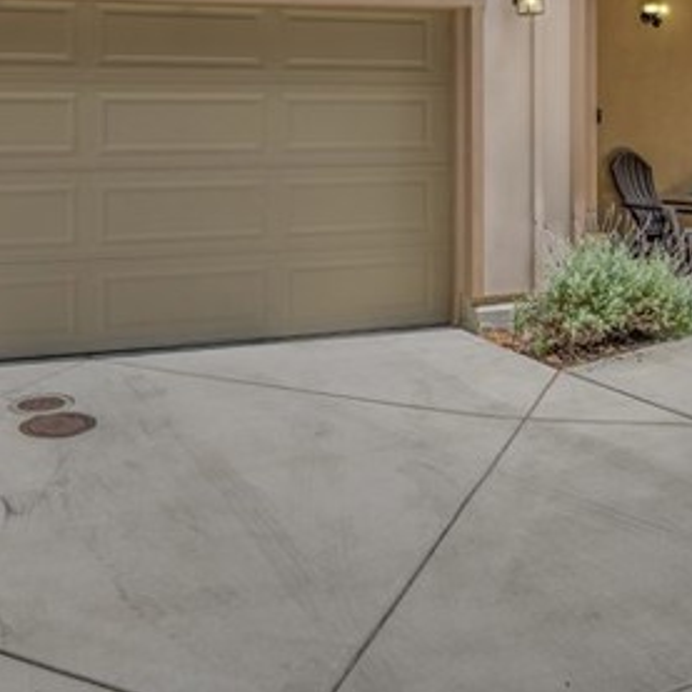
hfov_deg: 38.2
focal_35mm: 44
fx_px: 995
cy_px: 126
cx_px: 275
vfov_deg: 36.8
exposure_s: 1/320
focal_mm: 14
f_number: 8
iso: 100
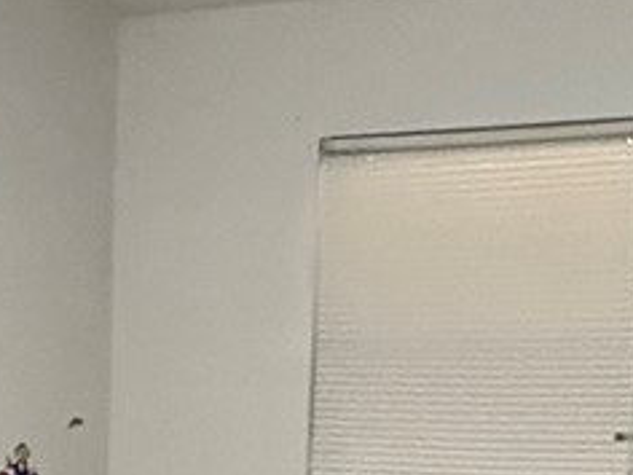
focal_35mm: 95
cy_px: 649
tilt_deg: -5.2
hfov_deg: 20.6
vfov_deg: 14.8
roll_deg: -0.9
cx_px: 346
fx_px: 1737
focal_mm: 2.22
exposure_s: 1/60
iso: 800
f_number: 2.2
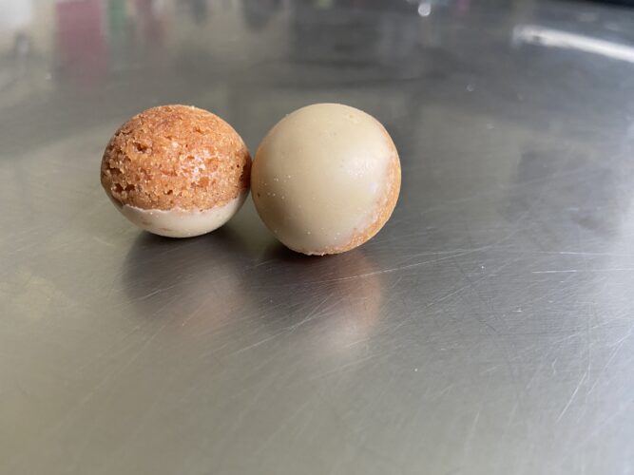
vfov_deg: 54.9
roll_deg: -3.1
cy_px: 238
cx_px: 317
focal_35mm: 25
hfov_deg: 69.4
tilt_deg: -32.8
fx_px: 458
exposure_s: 1/60
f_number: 1.8
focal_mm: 4.25
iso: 200
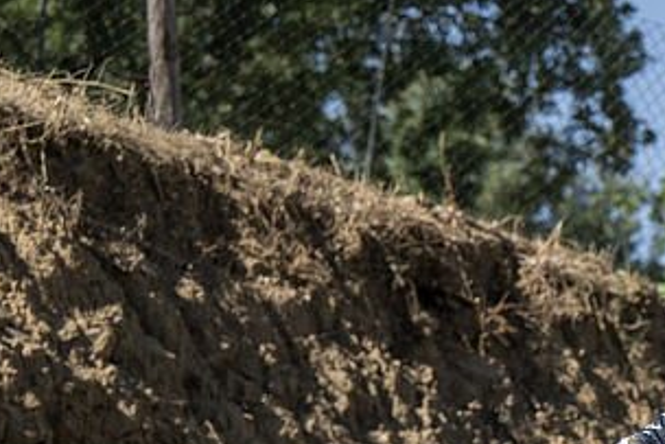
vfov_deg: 4.8
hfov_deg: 7.1
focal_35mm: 285
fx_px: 5267
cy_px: 886
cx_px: 1074
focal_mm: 70
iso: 200
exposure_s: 1/2500
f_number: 4.5
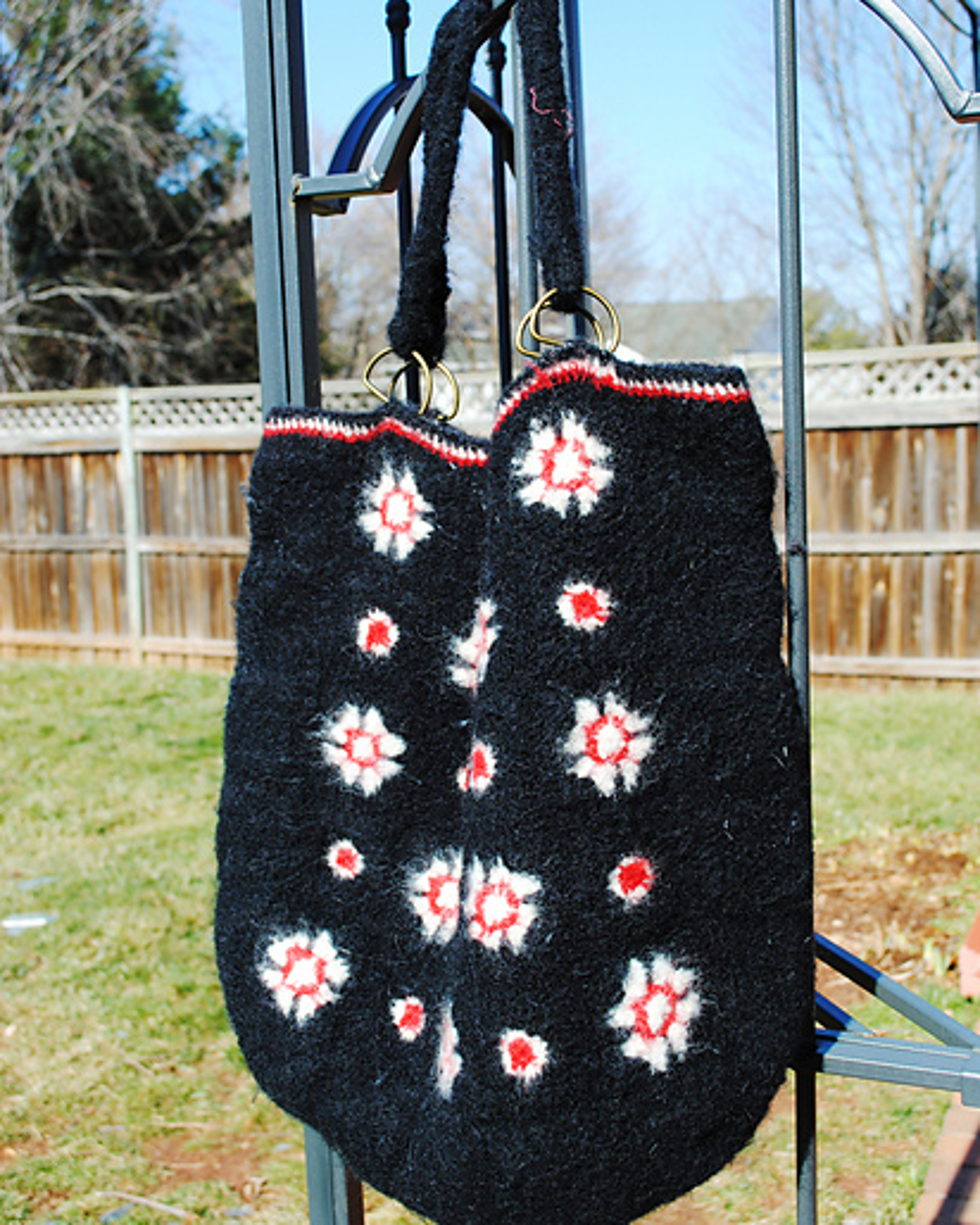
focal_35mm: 42
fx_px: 1523
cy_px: 521
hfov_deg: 35.7
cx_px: 502
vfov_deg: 43.7
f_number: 7.1
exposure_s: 1/200
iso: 100
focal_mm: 24
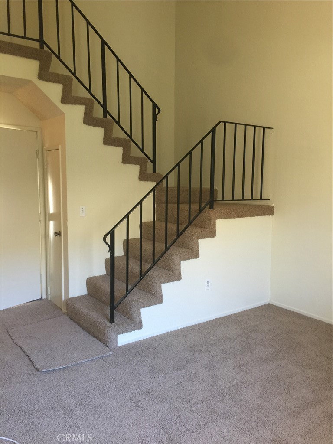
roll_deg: -0.8
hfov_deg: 48.2
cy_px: 222
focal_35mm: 29
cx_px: 166
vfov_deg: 61.7
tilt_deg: -5.5
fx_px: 372
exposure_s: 1/15
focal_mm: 4.15
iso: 50
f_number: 2.2
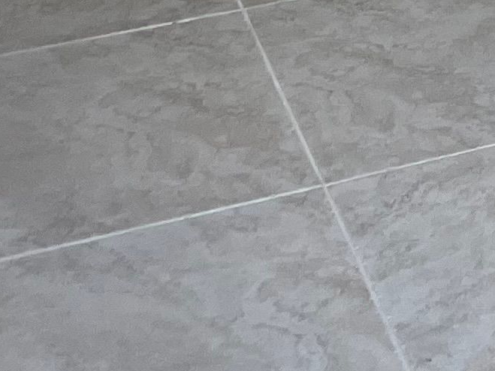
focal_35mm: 159
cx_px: 1078
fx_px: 2273
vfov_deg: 8.1
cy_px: -717
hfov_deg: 11.0
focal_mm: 4.2
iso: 125
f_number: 1.6
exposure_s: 1/120
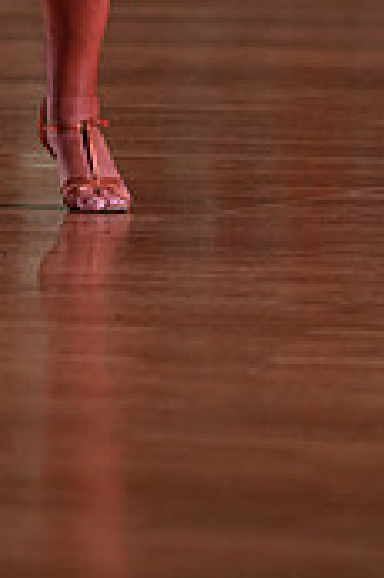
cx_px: -72
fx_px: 5819
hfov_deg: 3.8
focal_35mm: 363
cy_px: -384
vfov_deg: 5.6
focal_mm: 108
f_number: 4
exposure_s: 1/400
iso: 800
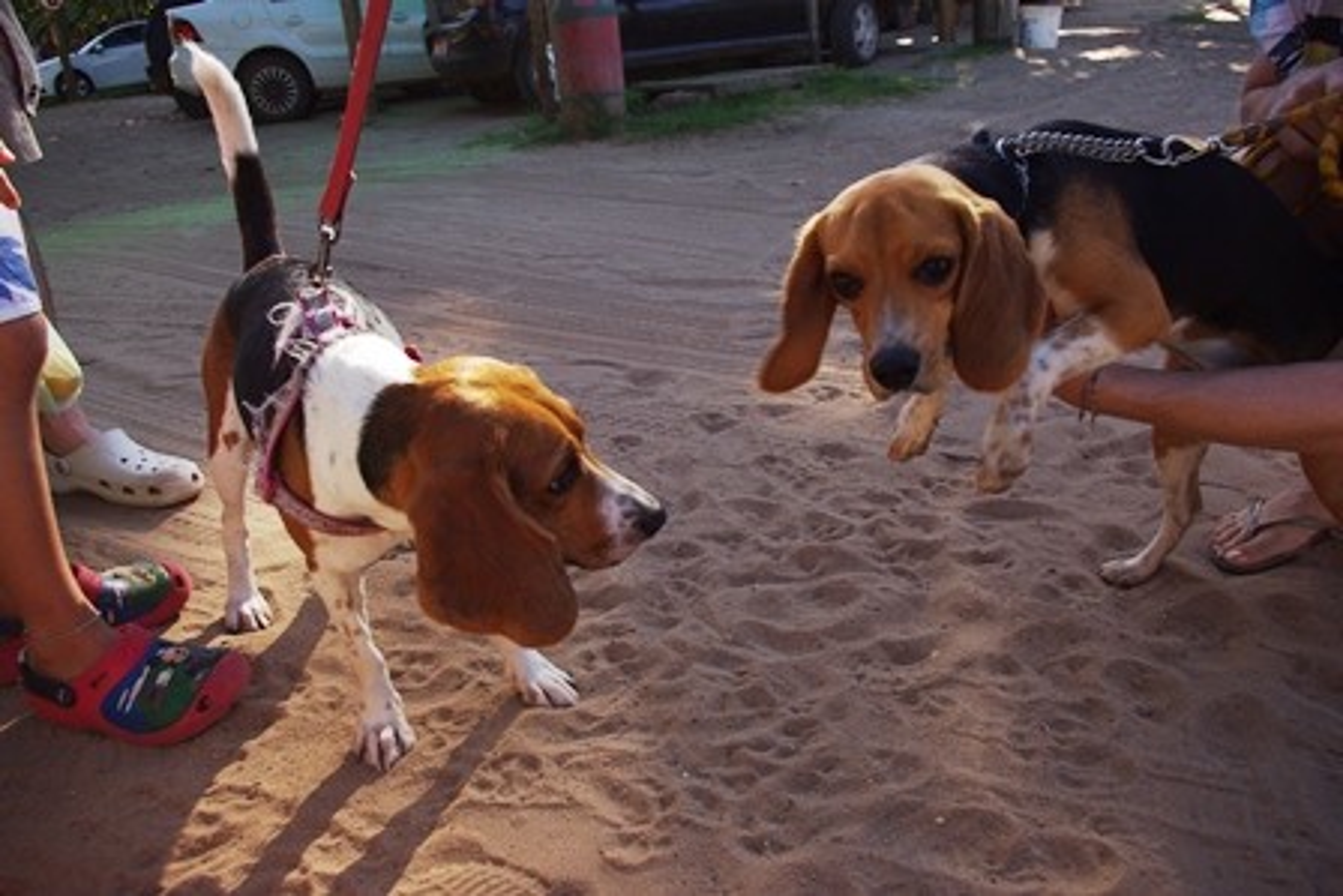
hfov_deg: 67.4
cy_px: 448
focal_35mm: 27
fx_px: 1008
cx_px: 672
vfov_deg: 48.0
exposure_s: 1/250
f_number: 5.6
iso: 200
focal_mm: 18
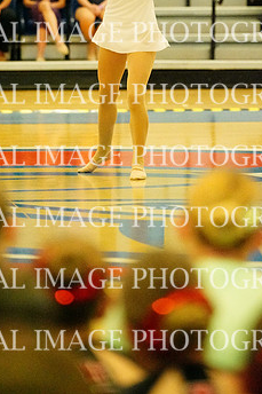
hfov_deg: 5.4
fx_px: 2764
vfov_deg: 8.1
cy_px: 63
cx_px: 124
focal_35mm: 253
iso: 25600
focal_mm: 150
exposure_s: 1/1600
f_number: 2.8
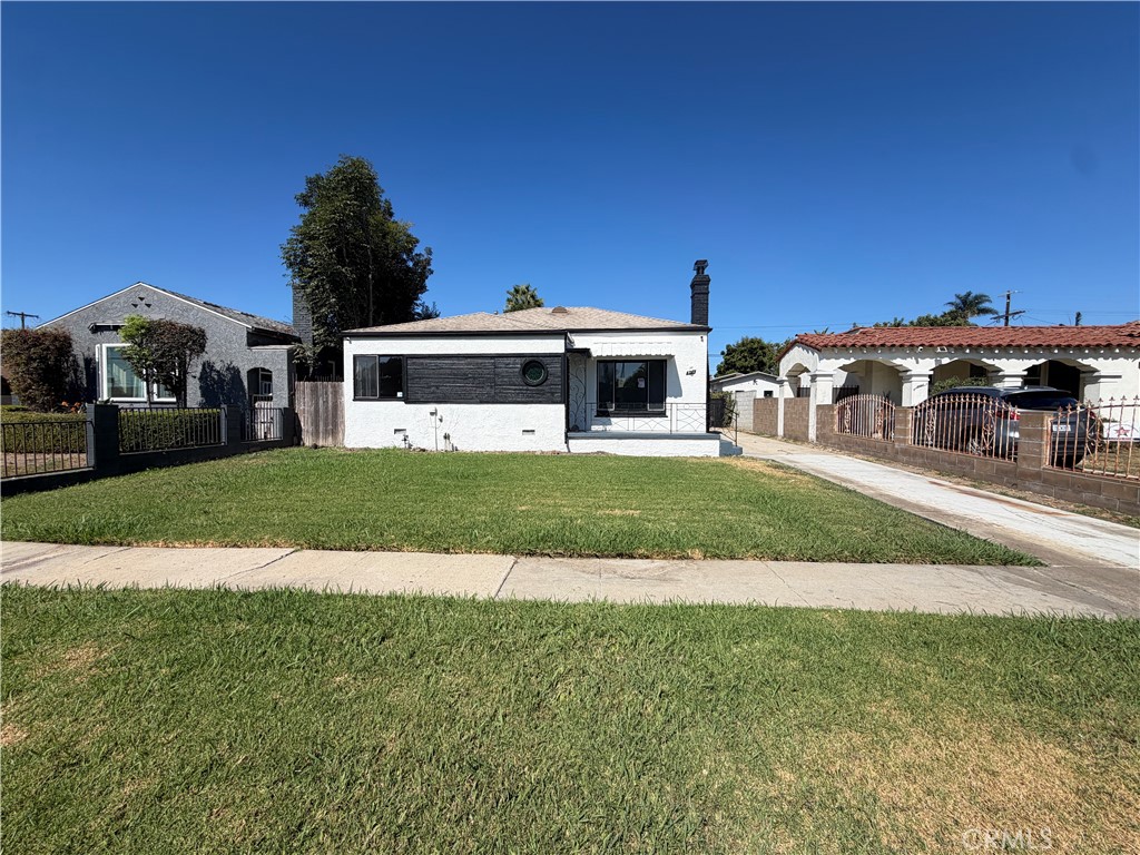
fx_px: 461
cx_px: 570
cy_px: 428
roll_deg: -0.1
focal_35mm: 14
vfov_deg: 85.7
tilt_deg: -2.5
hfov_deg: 102.1
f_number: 2.2
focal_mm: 2.22
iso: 20
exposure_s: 1/985
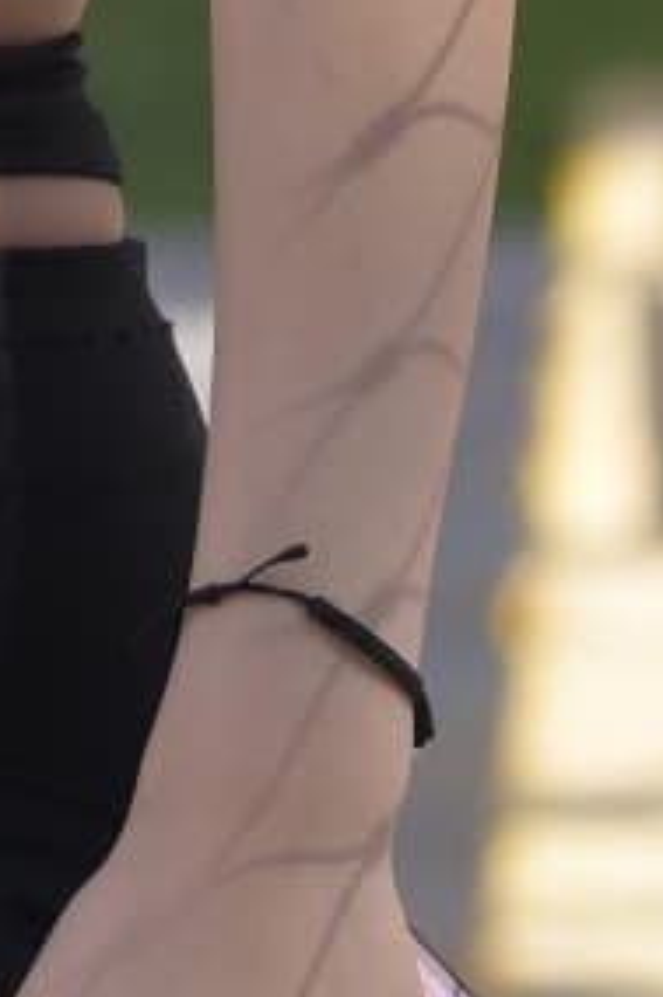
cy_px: -839
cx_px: -116
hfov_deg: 2.2
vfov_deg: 3.2
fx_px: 17534
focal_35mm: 634
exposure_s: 1/1000
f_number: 4
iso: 280
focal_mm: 100
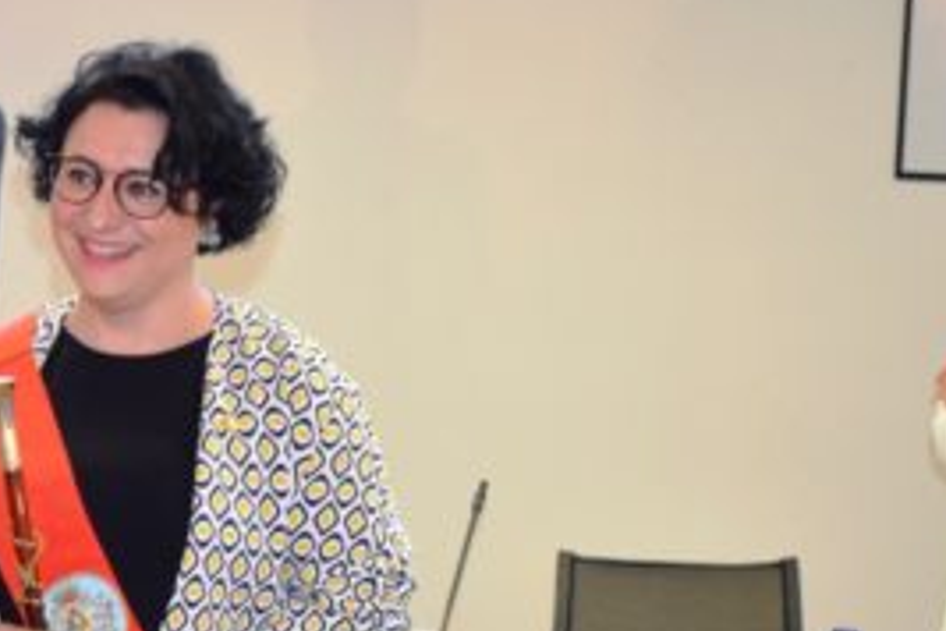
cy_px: 627
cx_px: 0
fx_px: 3187
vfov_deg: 11.2
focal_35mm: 121
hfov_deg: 16.5
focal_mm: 31
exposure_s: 1/80
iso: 800
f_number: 4.2
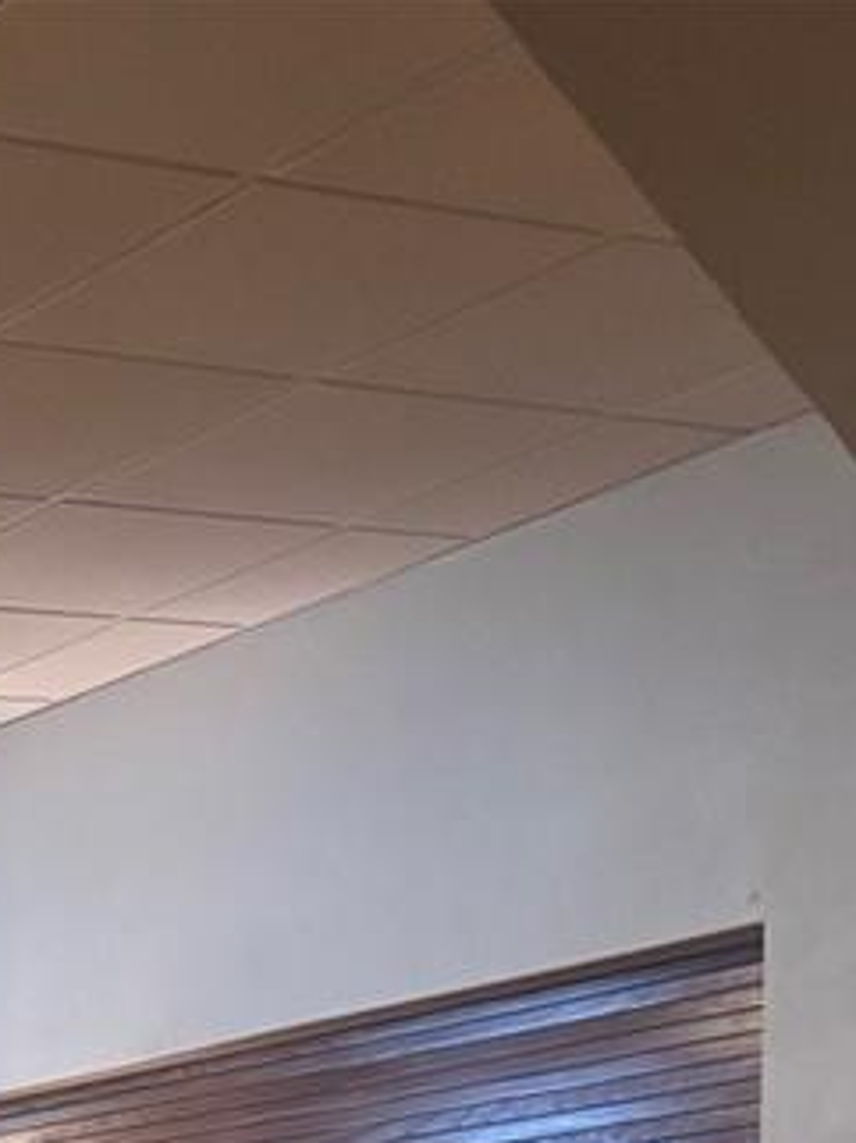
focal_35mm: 97
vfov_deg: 16.5
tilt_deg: -12.3
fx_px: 3202
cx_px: -497
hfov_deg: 14.1
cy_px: 2126
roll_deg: +0.4
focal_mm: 5.96
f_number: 1.6
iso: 500
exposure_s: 1/40
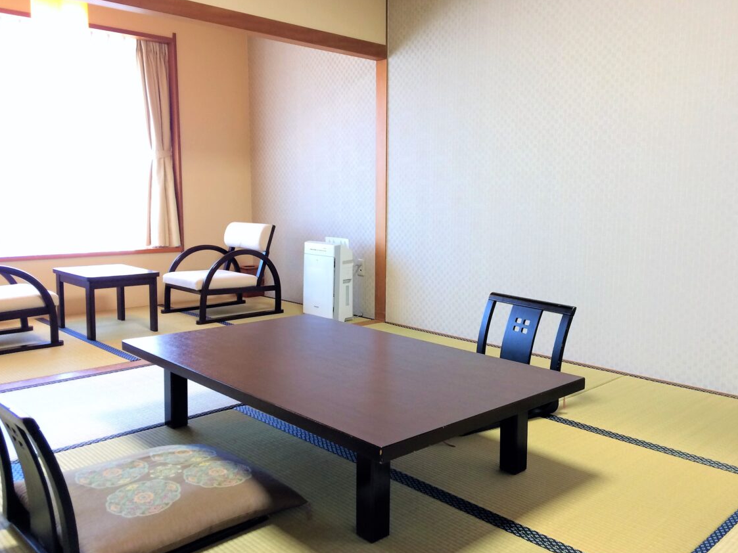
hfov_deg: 58.3
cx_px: 390
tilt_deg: -7.8
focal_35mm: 31
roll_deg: -0.7
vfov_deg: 45.4
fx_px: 661
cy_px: 277
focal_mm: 4.15
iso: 80
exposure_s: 1/30
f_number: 2.2
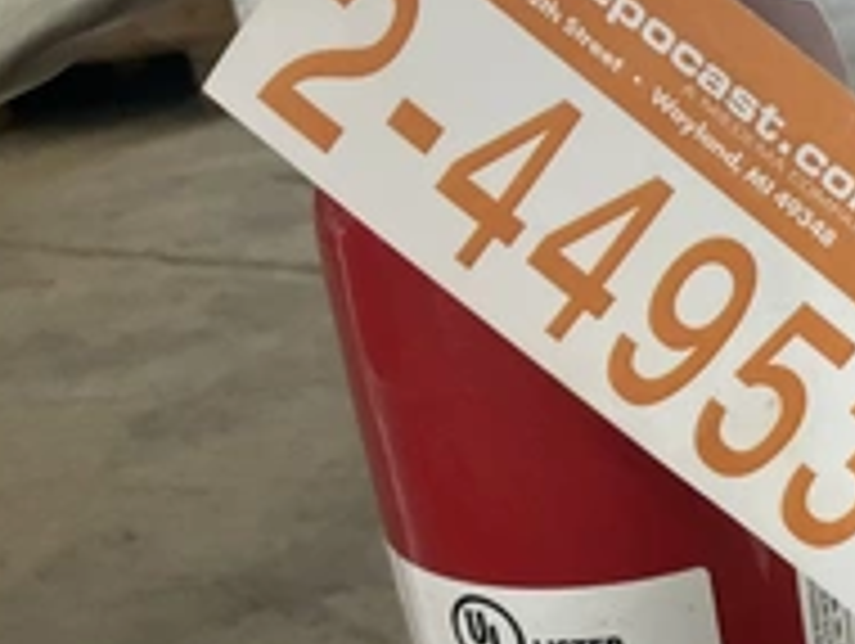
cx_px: 868
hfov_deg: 29.4
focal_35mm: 61
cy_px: 414
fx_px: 1509
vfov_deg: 24.0
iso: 160
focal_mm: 3
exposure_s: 1/60
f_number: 1.8
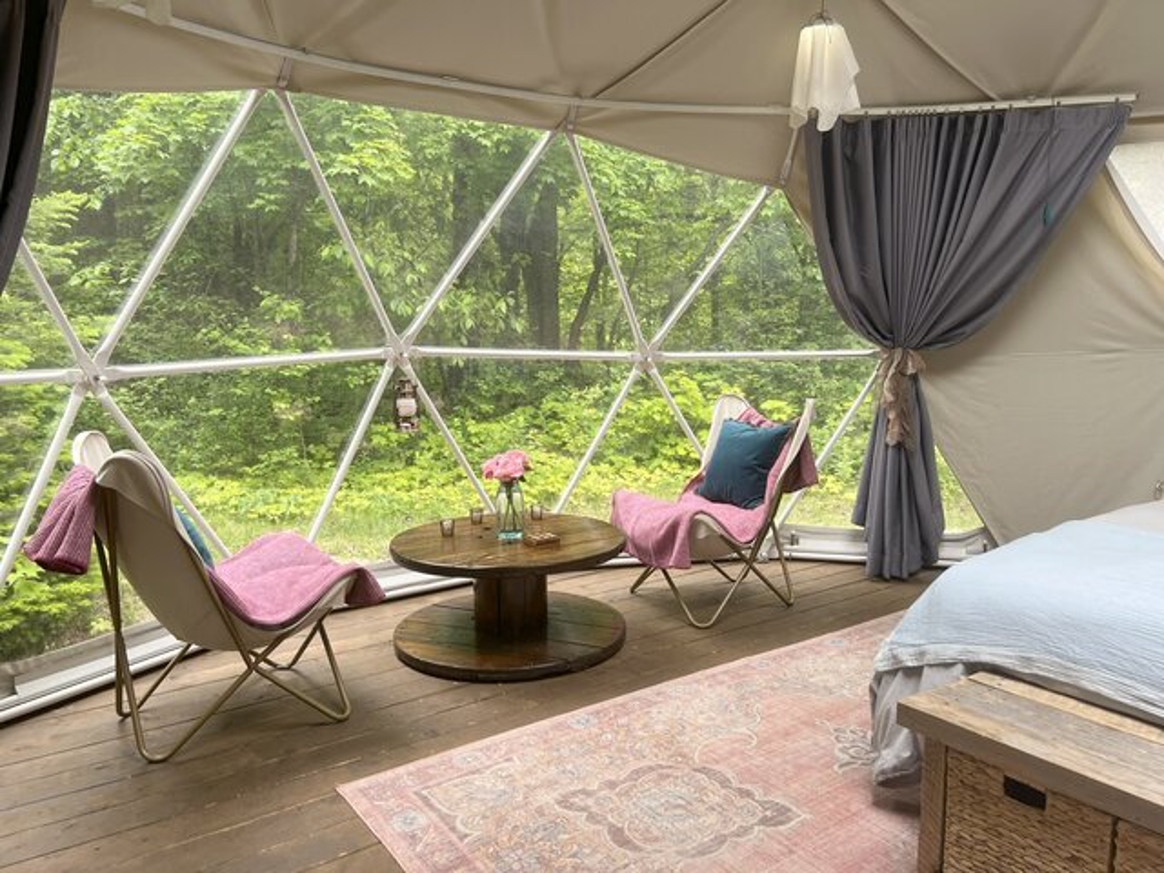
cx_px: 582
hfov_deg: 67.3
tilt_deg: -7.4
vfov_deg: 53.1
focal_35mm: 26
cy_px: 436
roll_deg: +0.4
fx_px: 874
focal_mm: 5.7
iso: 40
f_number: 1.5
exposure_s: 1/121
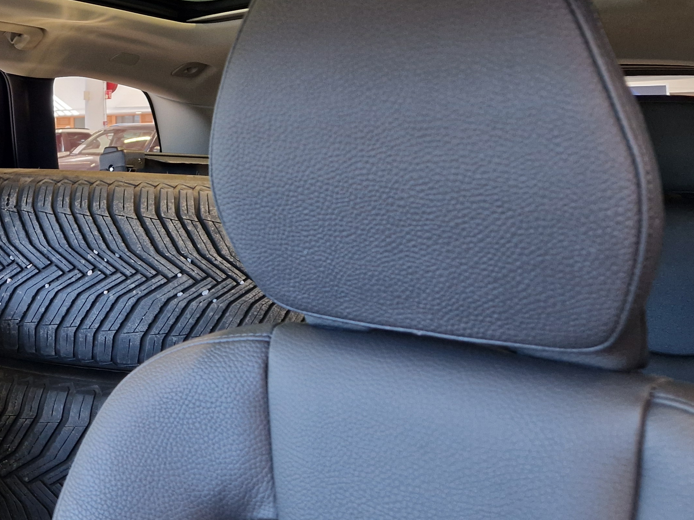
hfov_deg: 40.9
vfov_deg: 32.5
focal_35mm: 43
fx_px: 862
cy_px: 94
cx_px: 85
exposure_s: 1/50
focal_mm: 5.4
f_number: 1.8
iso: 320
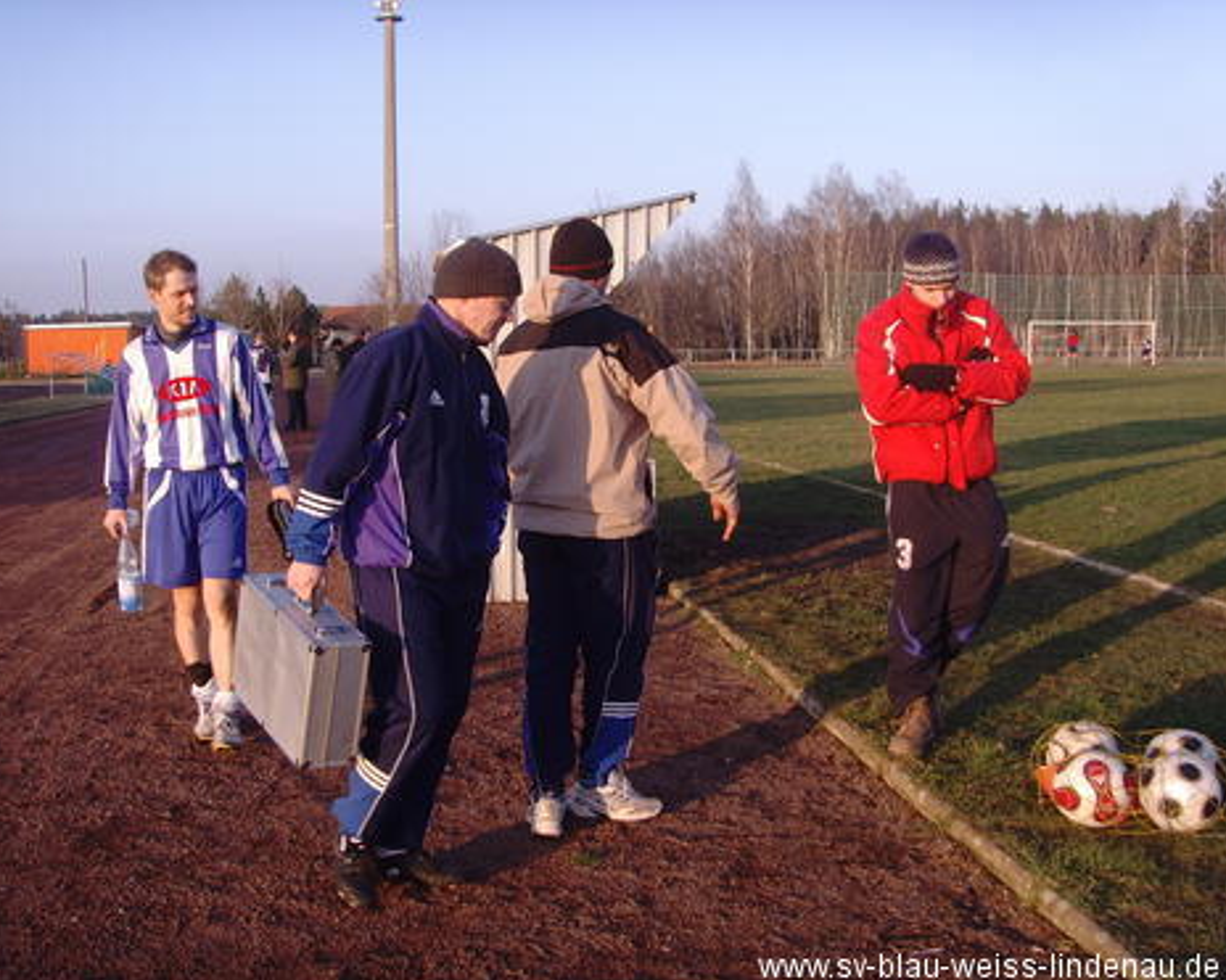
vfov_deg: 36.5
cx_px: 576
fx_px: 1487
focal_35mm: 41
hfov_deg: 44.8
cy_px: 493
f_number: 3.5
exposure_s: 1/180
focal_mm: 6.6
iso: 80
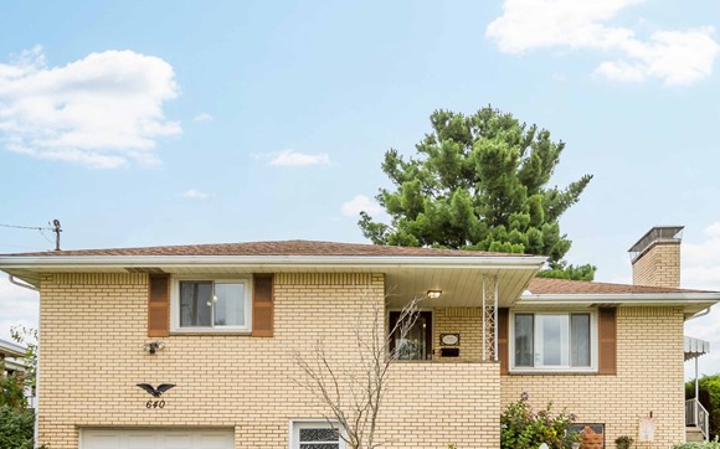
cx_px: 380
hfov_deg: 46.3
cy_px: 381
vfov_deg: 29.0
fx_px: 843
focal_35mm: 43
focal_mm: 15
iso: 100
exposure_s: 1/500
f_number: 6.3
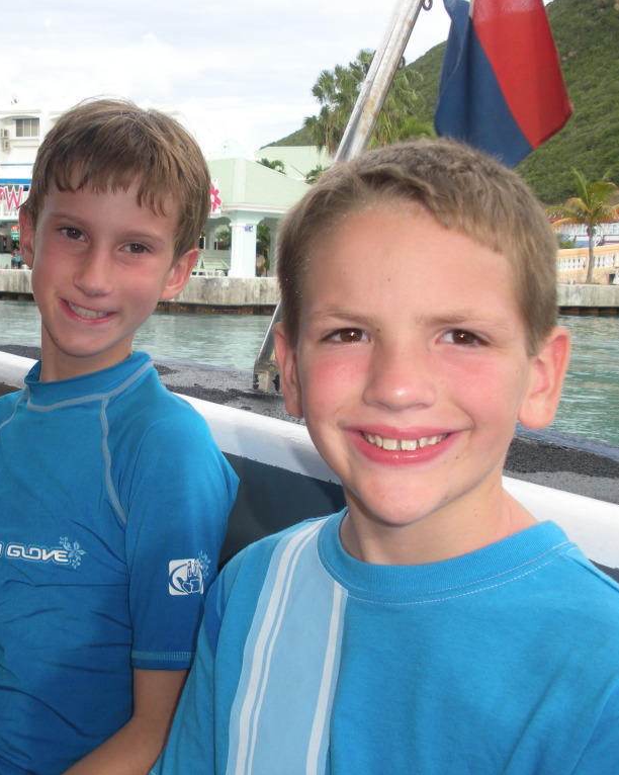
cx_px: 205
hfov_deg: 31.8
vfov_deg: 39.6
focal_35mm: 47
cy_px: 388
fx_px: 1077
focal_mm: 6.3
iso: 64
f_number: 3.5
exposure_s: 1/105
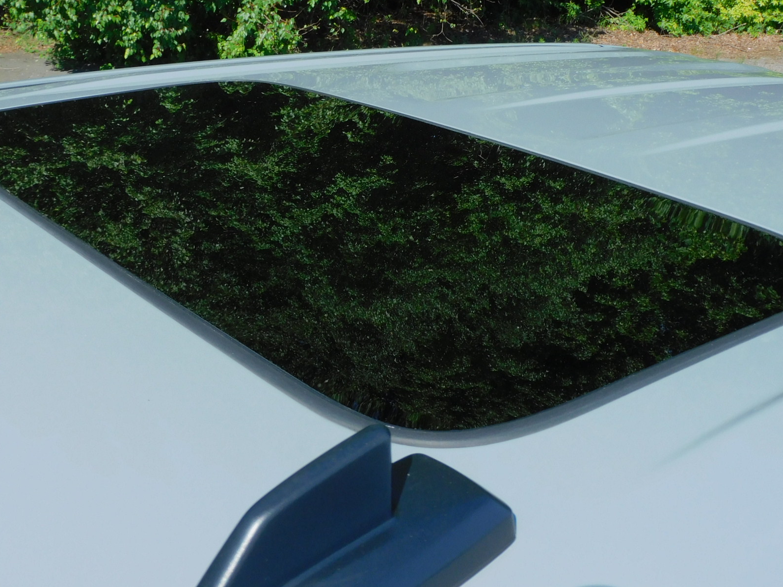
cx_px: 386
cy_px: 176
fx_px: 1063
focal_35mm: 47
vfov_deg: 30.5
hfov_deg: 40.4
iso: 125
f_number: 3.6
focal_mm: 5.9
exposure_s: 1/800
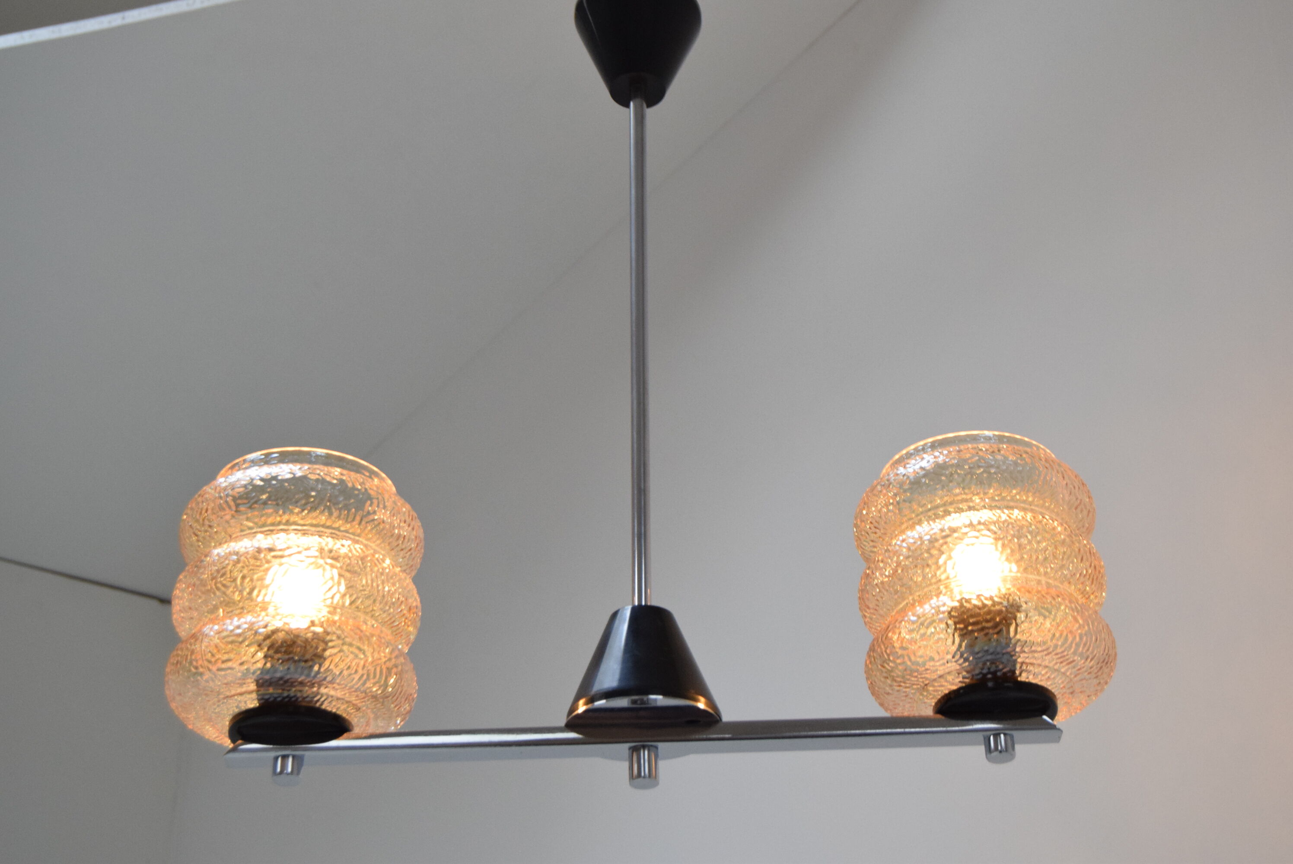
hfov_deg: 35.0
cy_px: 432
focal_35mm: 57
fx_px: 2049
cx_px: 646
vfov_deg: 23.8
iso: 1600
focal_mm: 38
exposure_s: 1/160
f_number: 6.3
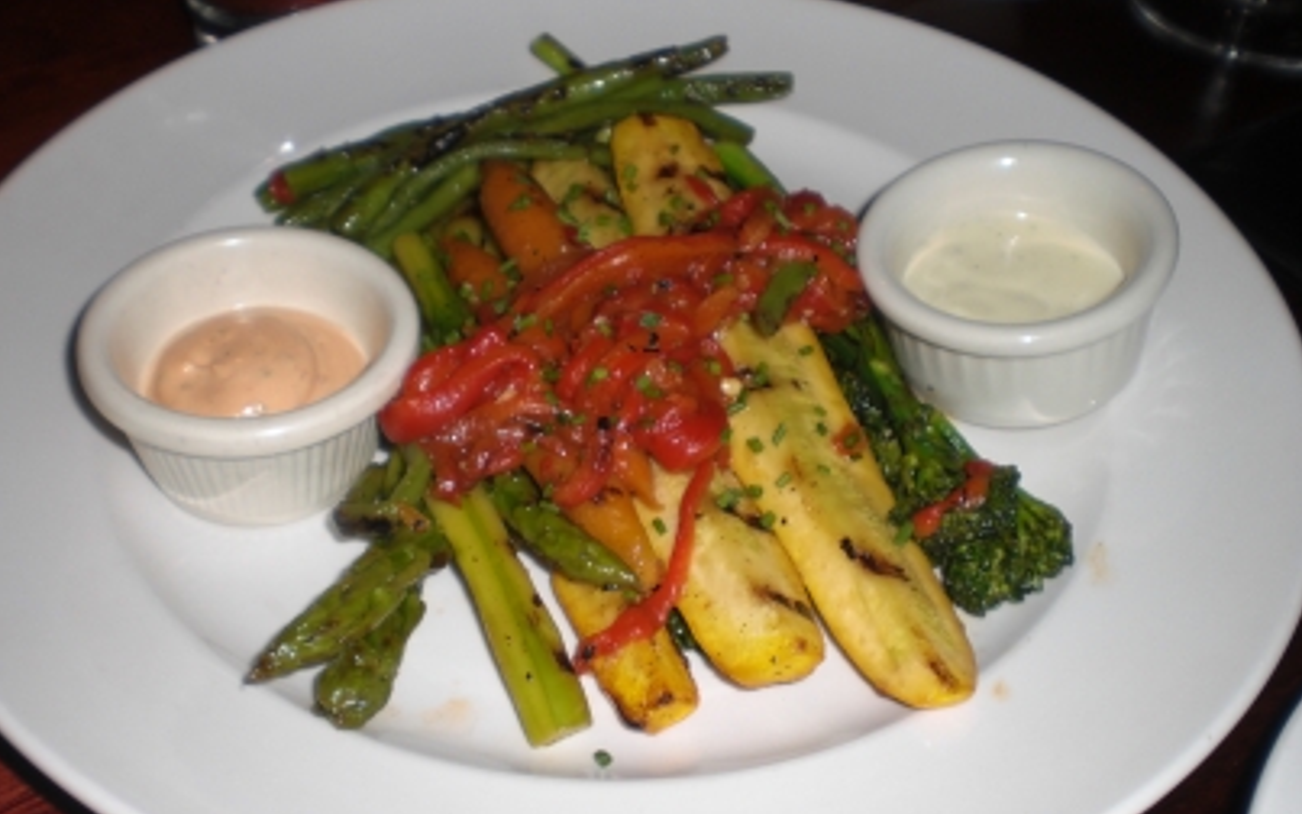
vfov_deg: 29.2
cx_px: 598
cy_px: 413
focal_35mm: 44
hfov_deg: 45.2
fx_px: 1562
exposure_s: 1/60
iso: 50
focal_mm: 6.3
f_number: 3.1
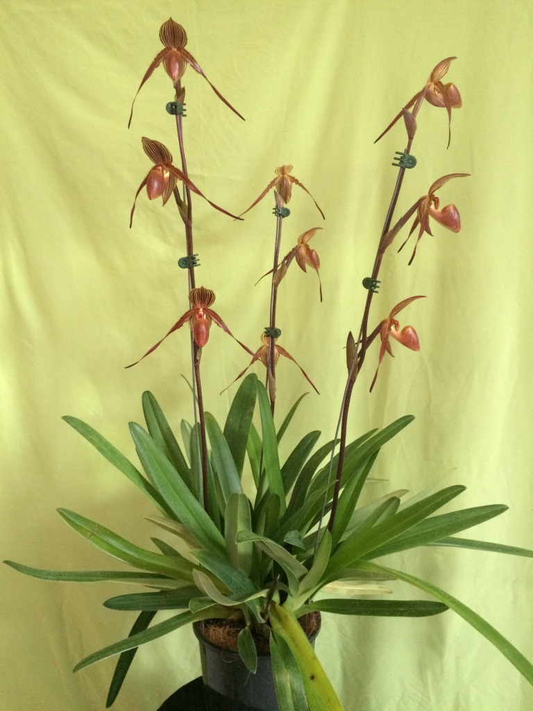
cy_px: 356
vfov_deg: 61.7
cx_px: 266
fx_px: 595
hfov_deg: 48.2
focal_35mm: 29
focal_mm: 4.15
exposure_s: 1/30
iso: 320
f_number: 2.2
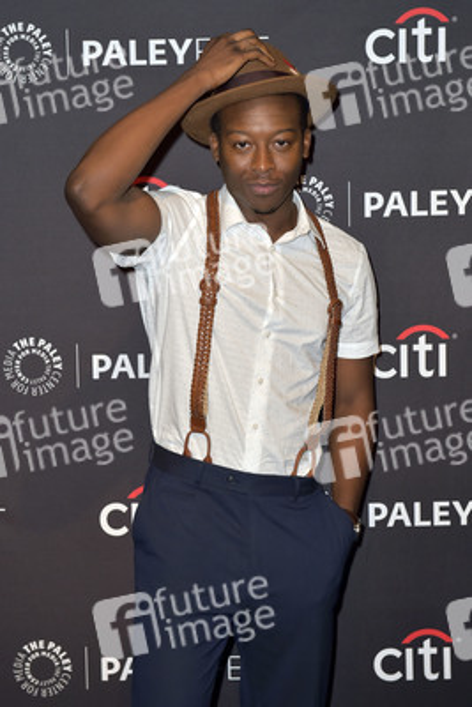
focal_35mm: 70
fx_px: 1375
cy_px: 354
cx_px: 236
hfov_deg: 19.5
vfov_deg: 28.8
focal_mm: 70
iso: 500
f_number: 6.3
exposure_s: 1/320
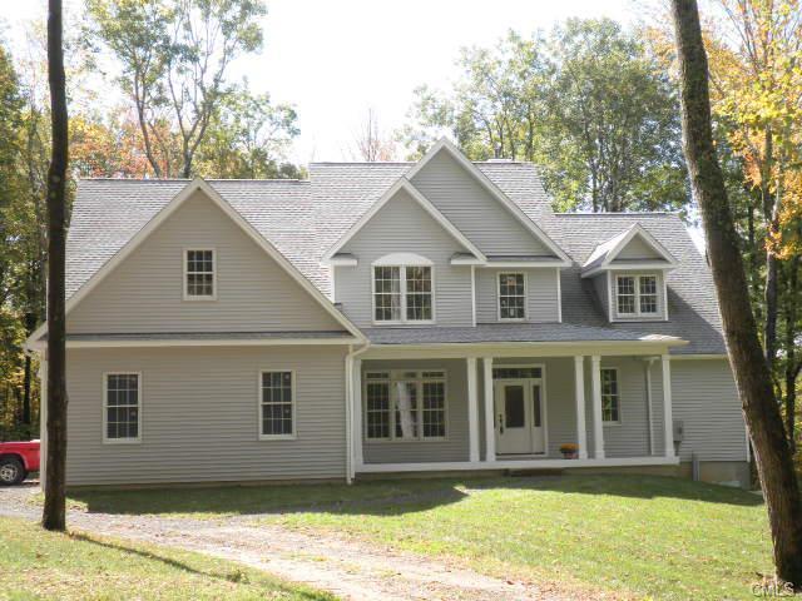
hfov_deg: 37.5
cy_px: 300
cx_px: 401
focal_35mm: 51
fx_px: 1182
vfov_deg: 28.6
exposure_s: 1/160
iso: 64
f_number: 3.8
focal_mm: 9
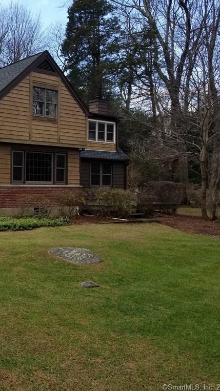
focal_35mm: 38
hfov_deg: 28.1
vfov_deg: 52.8
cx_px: -28
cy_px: 195
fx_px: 394
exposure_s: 1/640
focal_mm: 4.25
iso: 50
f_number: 1.7
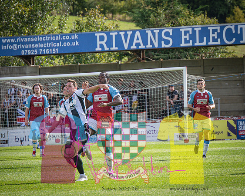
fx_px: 2352
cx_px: 122
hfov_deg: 6.0
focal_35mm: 324
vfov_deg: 4.8
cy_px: 93
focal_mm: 140
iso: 200
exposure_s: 1/1250
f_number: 4
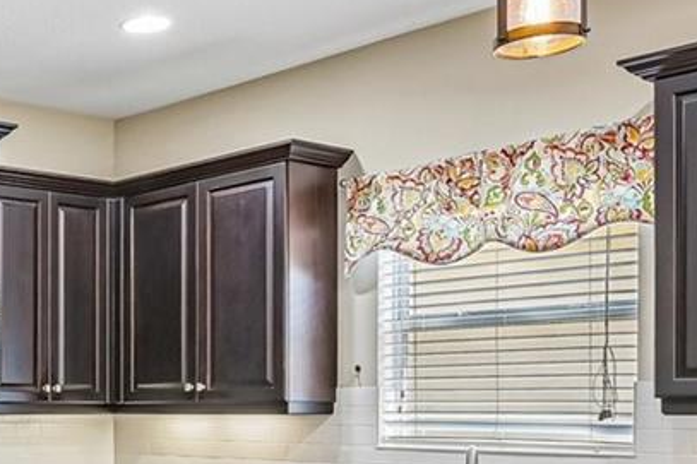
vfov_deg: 24.1
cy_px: 397
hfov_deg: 29.7
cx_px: -190
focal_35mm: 55
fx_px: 1064
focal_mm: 14
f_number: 8
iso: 400
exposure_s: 1/15
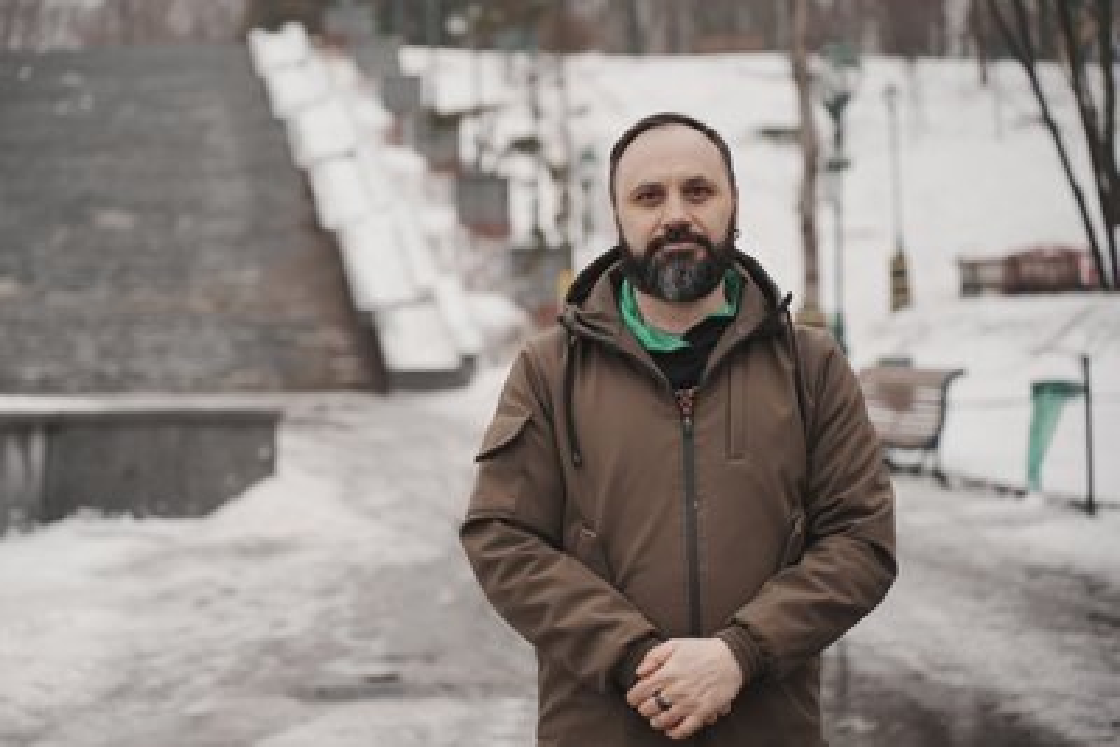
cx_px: 560
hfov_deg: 27.3
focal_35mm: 74
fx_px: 2303
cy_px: 374
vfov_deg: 18.4
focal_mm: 74
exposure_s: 1/323
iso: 100
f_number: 3.2
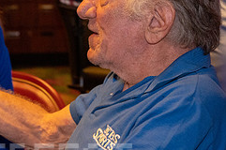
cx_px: -14
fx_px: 922
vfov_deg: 9.3
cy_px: 23
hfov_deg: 13.7
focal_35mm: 147
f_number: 6
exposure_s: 1/60
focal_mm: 61
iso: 6400
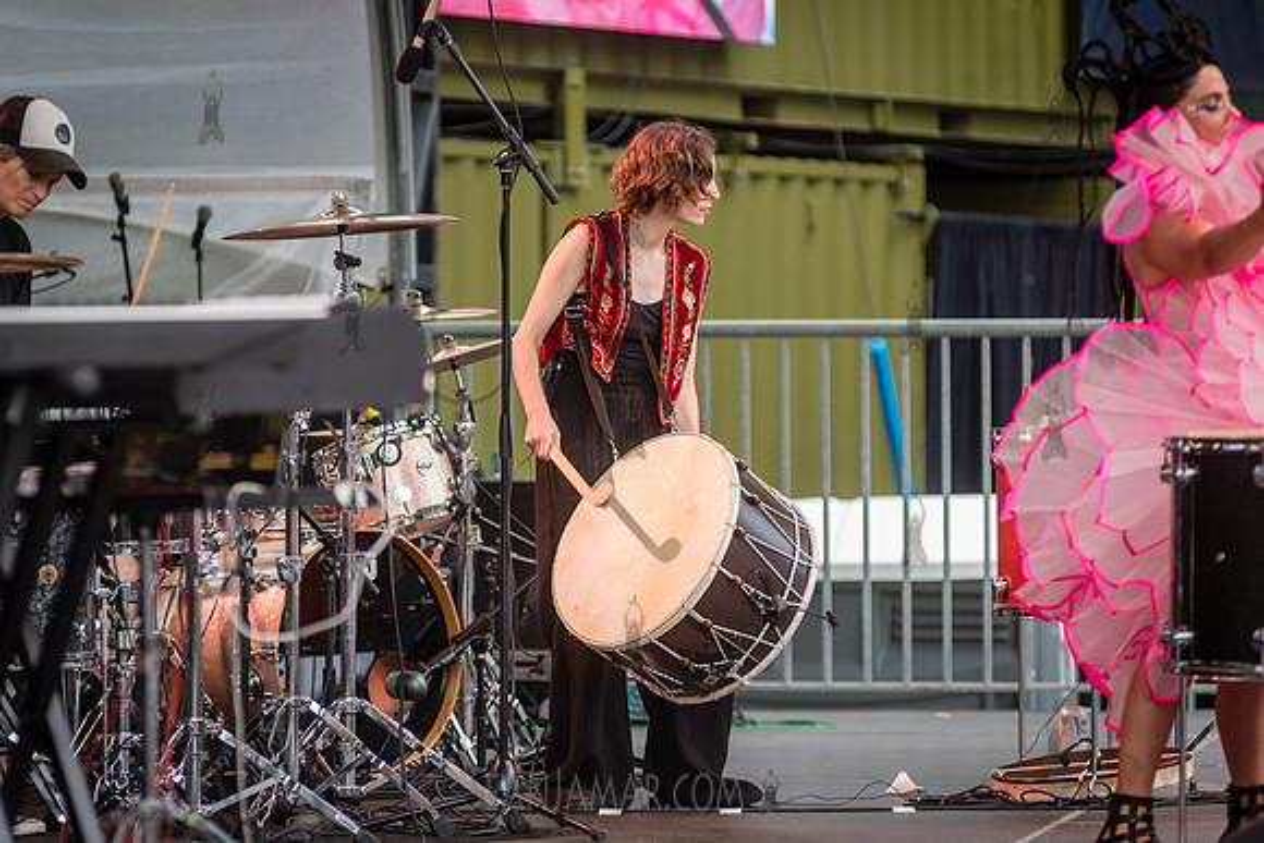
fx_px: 7243
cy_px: 389
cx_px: 569
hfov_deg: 10.0
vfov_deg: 6.7
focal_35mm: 206
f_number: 4
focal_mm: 185
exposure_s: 1/320
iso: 1000
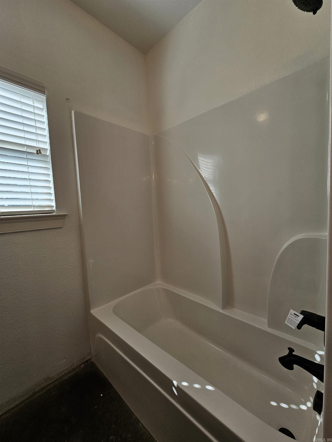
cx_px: 166
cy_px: 221
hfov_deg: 89.9
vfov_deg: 106.2
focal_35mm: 13
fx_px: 166
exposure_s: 1/120
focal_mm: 2.2
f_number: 2.2
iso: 64
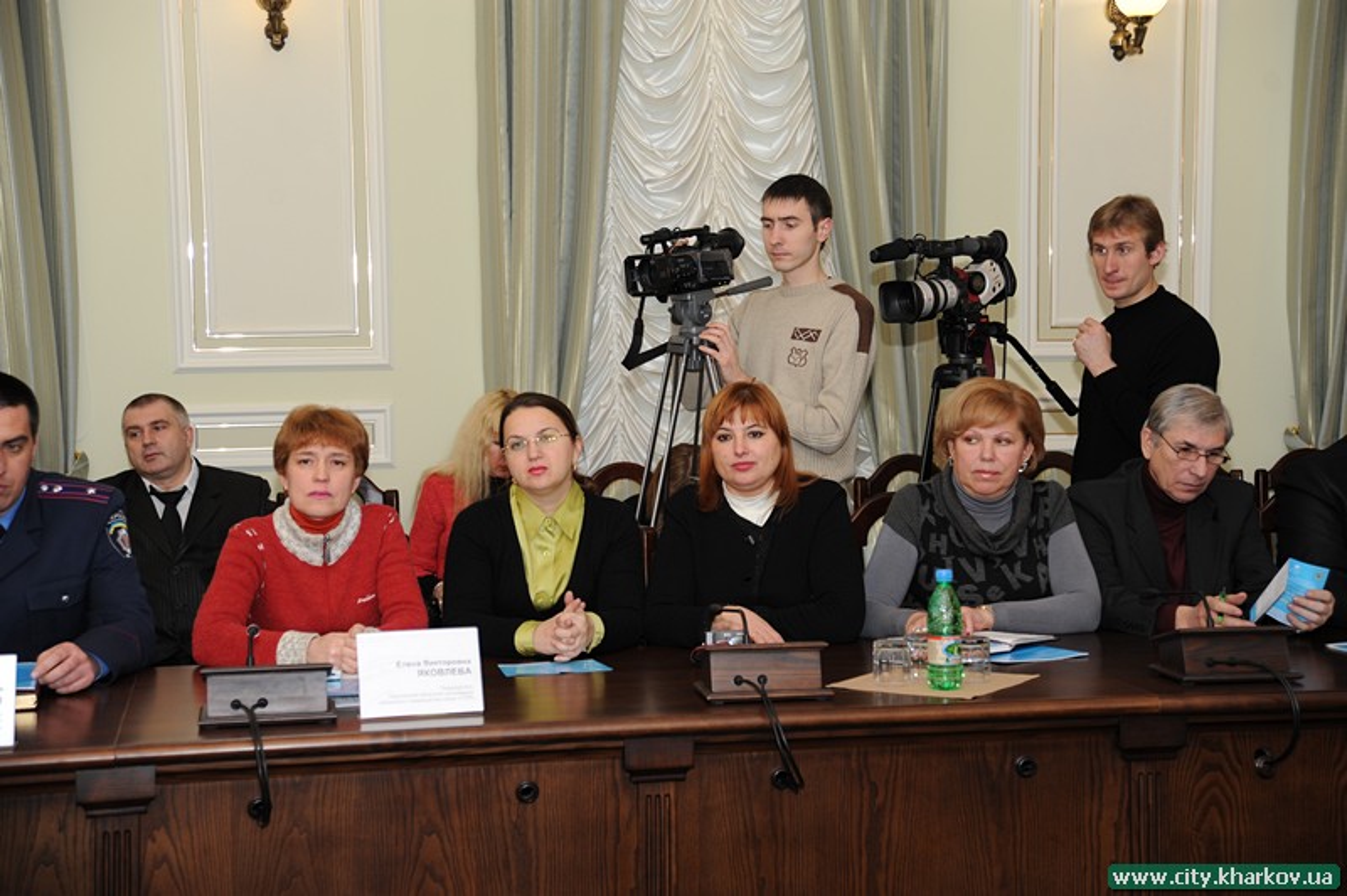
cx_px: 674
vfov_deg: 22.6
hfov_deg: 33.4
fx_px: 2243
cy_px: 448
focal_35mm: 60
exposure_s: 1/125
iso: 400
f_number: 3.8
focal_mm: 60
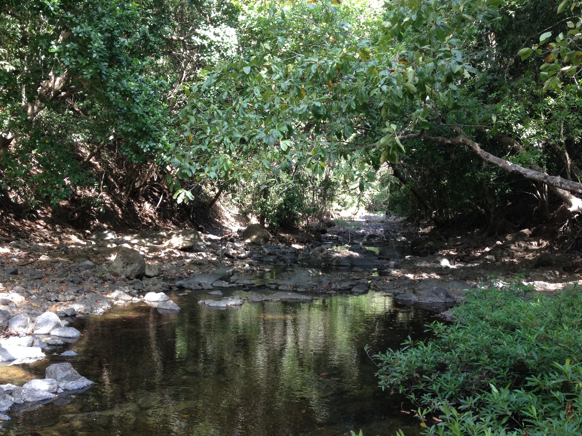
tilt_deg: -2.1
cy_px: 218
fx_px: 588
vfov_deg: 40.7
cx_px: 291
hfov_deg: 52.6
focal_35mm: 35
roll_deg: -1.1
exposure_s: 1/120
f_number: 2.4
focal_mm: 4.28
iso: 80
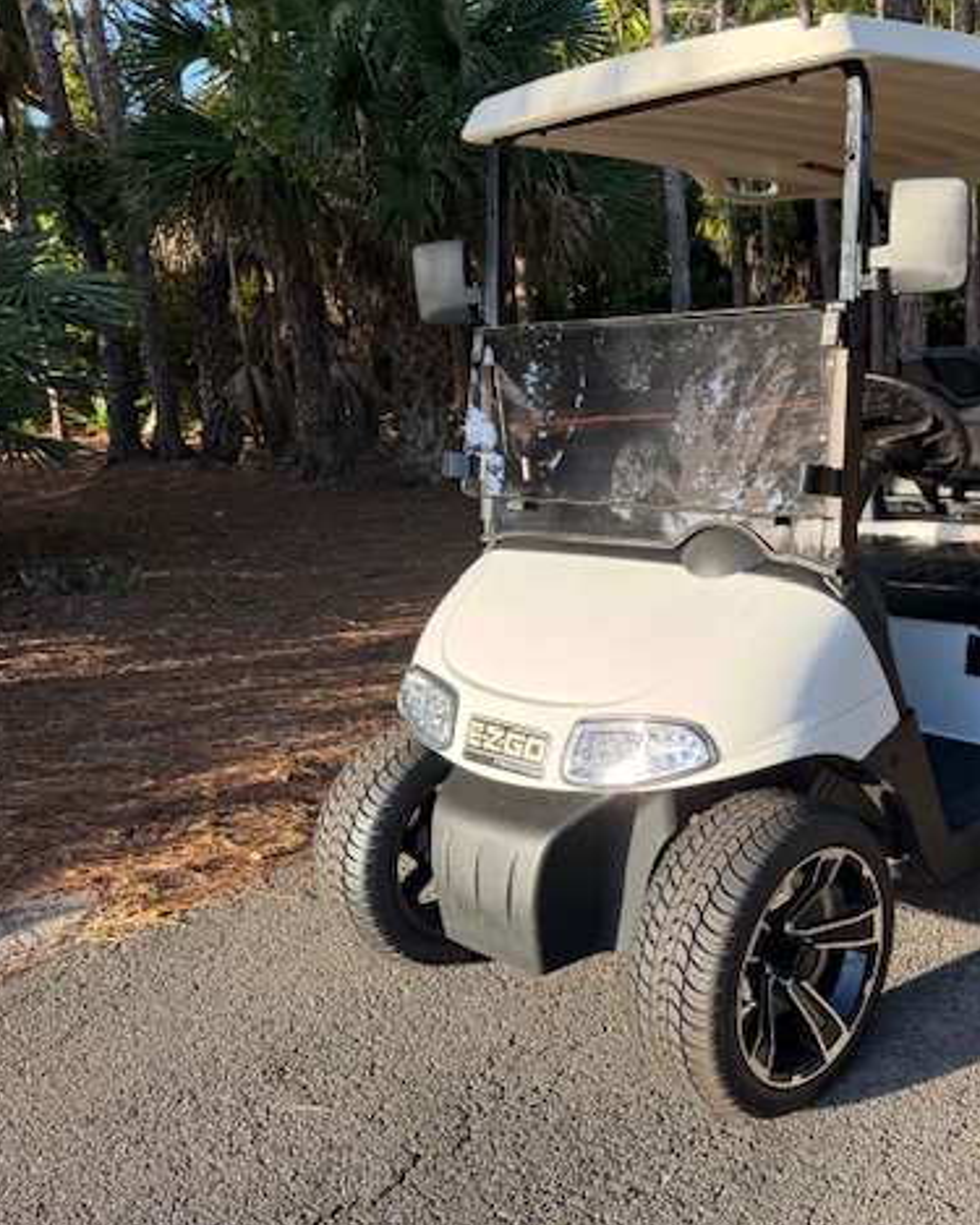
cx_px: 818
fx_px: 1161
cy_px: 616
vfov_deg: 55.7
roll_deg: +2.4
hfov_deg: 43.1
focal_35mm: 32
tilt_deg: -16.2
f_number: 1.78
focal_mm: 6.76
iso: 80
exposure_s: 1/510
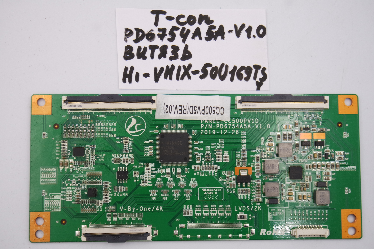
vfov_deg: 28.1
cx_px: 187
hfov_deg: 41.1
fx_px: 499
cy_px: 124
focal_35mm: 48
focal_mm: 18
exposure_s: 1/125
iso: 160
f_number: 4.5
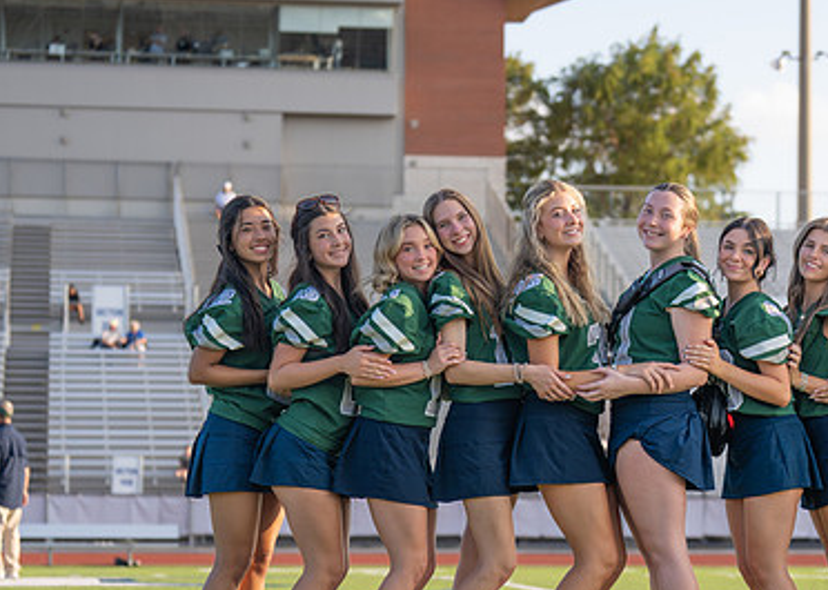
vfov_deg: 10.8
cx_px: 654
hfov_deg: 15.1
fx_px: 3101
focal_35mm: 132
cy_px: 431
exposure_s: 1/640
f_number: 2.8
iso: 125
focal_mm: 70
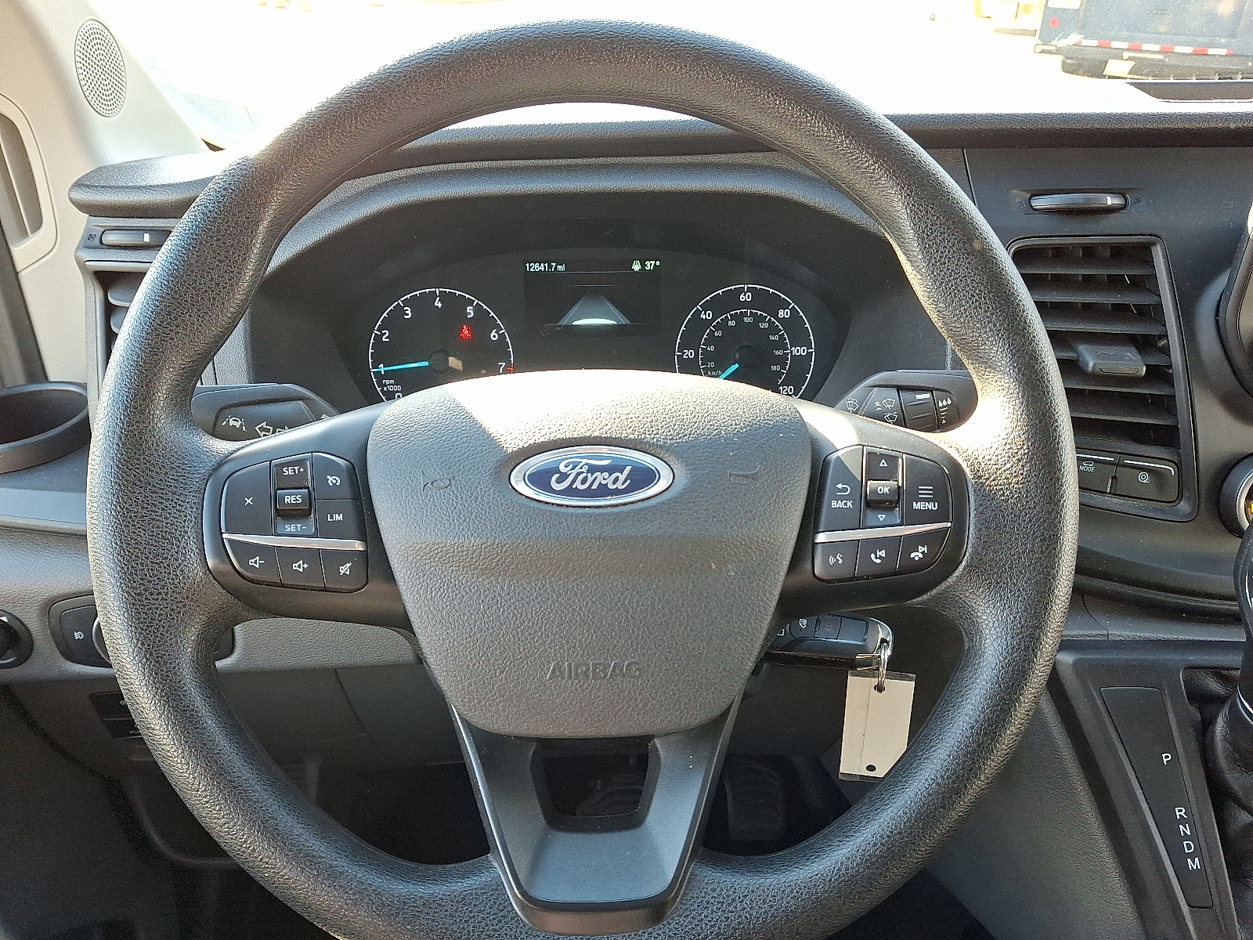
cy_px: 470
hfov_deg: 69.4
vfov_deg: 54.9
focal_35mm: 25
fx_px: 905
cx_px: 626
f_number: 1.8
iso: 84
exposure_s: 1/120
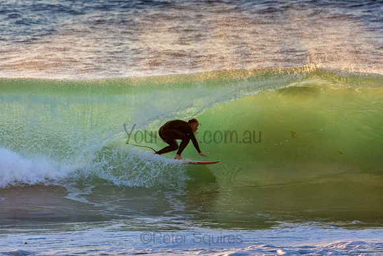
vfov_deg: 1.8
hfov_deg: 2.7
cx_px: 192
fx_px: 7981
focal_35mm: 750
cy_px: 128
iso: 1100
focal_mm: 500
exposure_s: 1/2000
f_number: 5.6
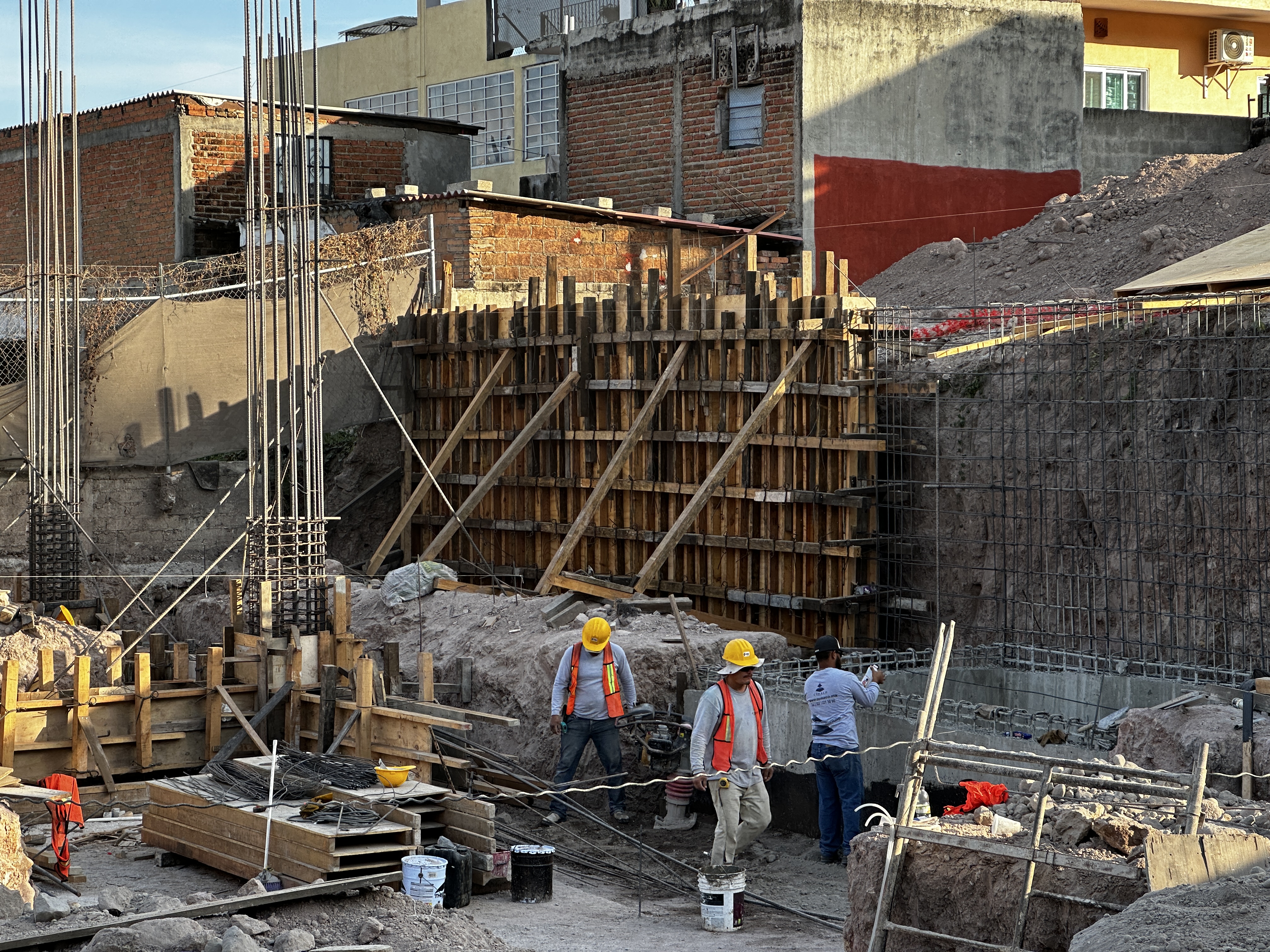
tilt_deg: -1.6
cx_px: 635
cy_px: 476
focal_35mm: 77
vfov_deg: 19.1
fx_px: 2825
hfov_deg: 25.3
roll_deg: +0.2
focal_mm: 9
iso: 32
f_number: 2.8
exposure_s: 1/144
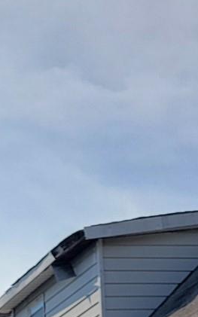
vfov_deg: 13.9
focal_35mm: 134
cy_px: 572
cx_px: -351
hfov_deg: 8.5
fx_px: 1157
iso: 40
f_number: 1.8
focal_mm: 5.4
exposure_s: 1/2945
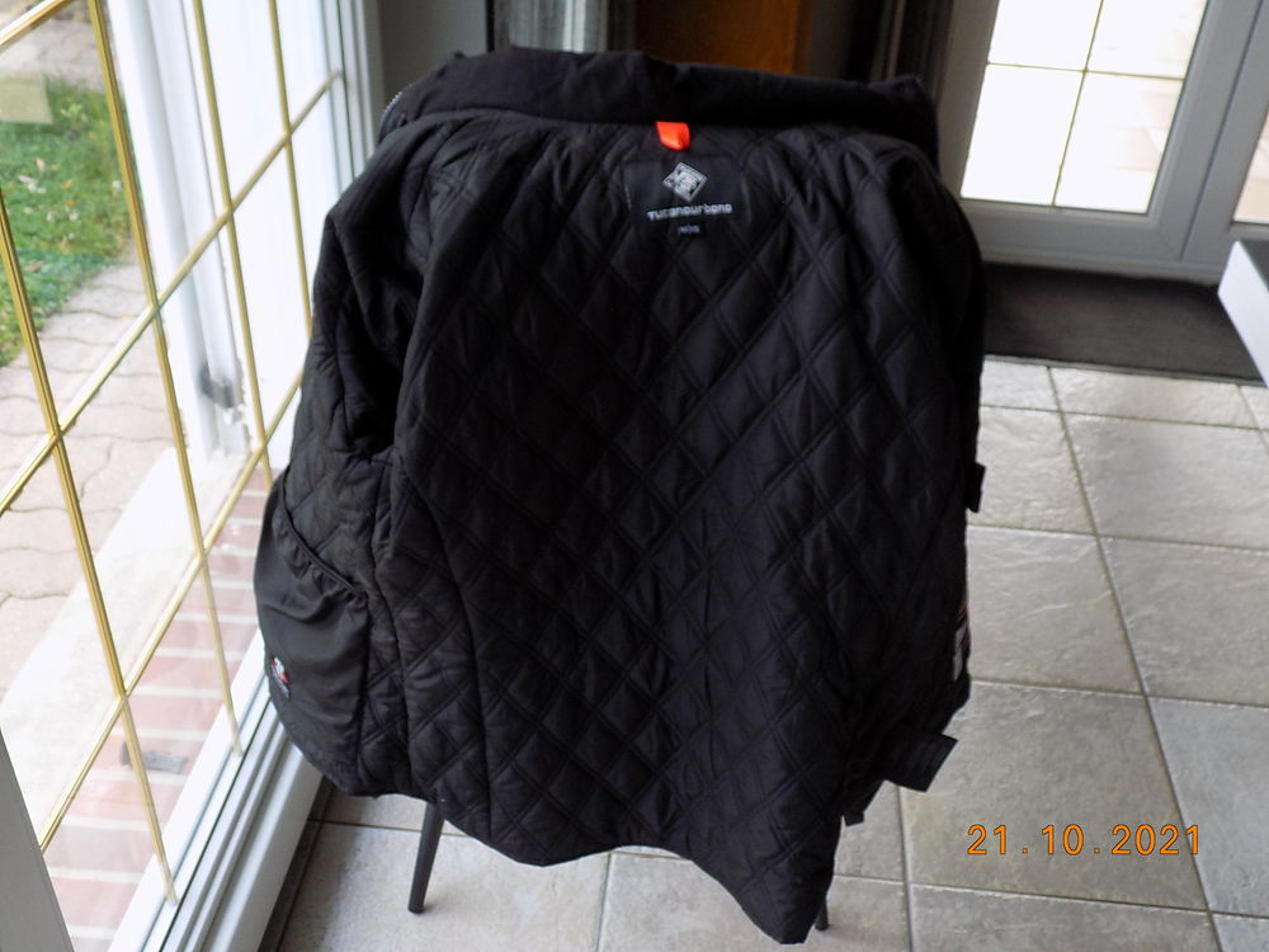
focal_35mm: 34
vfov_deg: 41.8
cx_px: 634
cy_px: 476
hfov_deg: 54.0
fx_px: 1246
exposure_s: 1/30
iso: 140
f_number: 3.4
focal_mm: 6.1
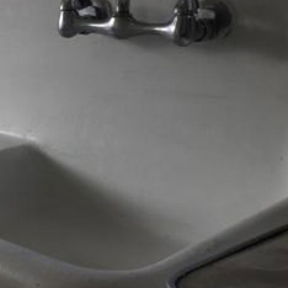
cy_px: 105
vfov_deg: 24.6
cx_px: -20
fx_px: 659
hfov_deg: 23.3
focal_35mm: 70
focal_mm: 4.15
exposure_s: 1/190
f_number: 2.2
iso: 32
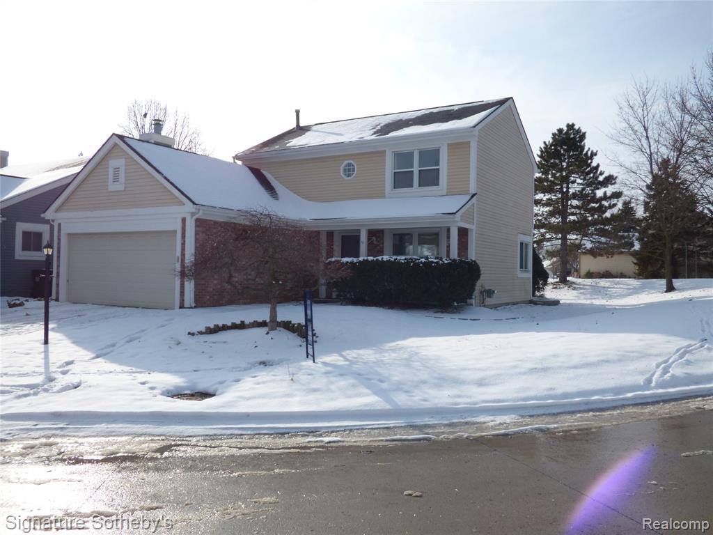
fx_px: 577
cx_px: 356
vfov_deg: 49.7
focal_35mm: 28
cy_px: 268
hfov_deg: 63.4
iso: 100
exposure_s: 1/1600
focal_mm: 5.04
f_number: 3.5
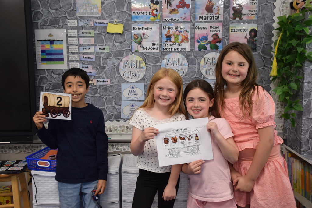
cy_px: 104
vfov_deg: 34.2
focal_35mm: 39
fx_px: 338
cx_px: 156
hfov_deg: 49.5
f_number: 4
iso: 560
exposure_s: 1/60
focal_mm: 26
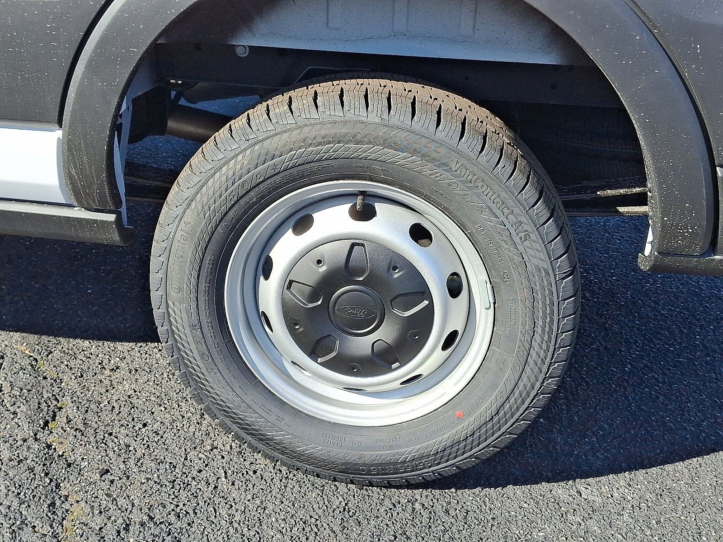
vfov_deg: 54.9
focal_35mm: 25
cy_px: 271
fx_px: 522
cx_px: 362
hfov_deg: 69.4
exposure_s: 1/588
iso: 25
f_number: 1.8
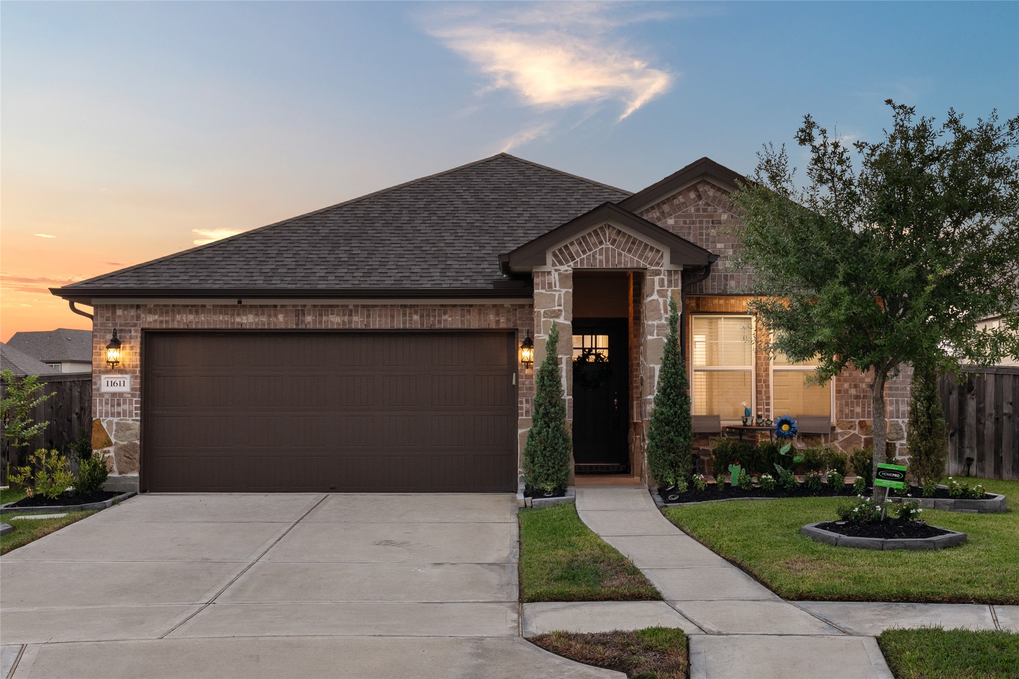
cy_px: 340
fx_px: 1359
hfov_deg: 41.1
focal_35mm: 48
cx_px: 510
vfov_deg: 28.1
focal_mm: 32
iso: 320
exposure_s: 1/4
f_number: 9
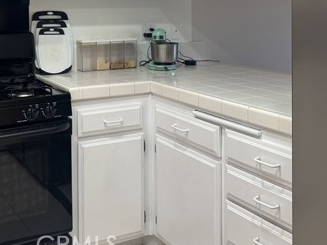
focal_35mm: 47
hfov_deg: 39.8
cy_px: 19
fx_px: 444
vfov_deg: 29.4
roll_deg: +0.0
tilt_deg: -2.2
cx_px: 101
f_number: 1.78
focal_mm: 6.76
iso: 160
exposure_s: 1/120
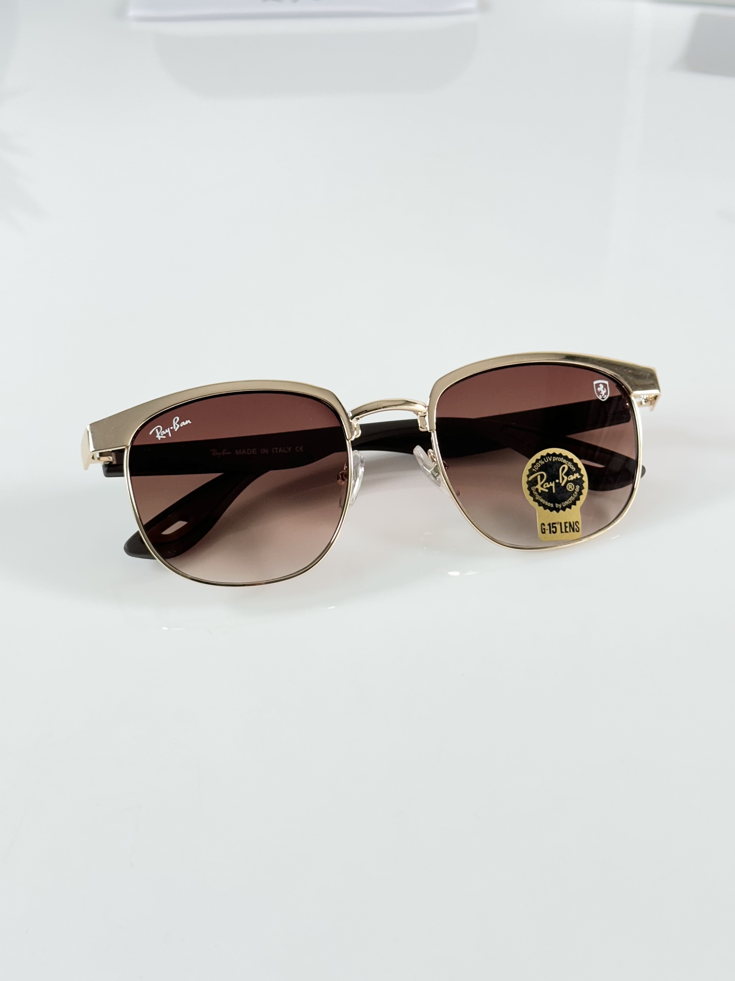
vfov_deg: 39.7
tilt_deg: -40.8
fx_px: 1359
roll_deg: +2.5
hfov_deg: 30.3
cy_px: 490
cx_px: 368
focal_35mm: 48
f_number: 1.78
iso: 64
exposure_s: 1/100
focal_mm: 6.86
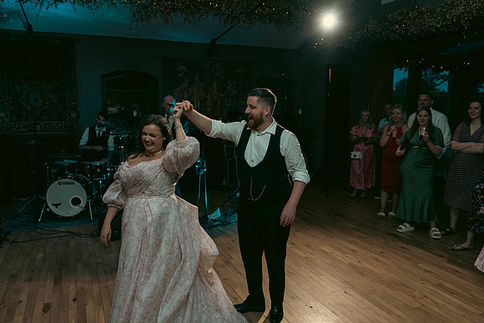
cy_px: 162
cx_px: 242
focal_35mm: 28
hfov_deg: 65.5
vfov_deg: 46.4
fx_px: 377
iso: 2500
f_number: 3.5
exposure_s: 1/160
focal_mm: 28
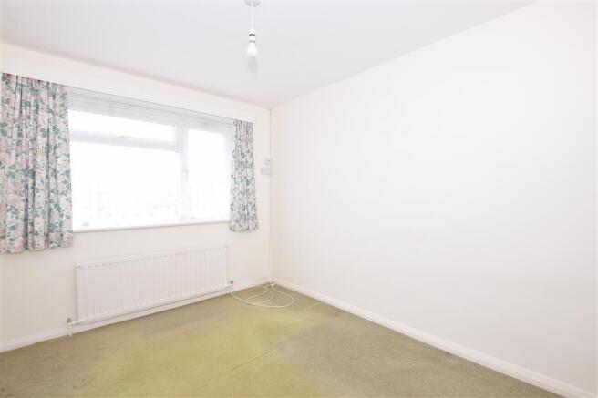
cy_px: 199
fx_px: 249
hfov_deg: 100.4
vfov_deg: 77.3
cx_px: 299
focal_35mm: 15
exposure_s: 1/4
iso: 400
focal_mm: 10
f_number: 11
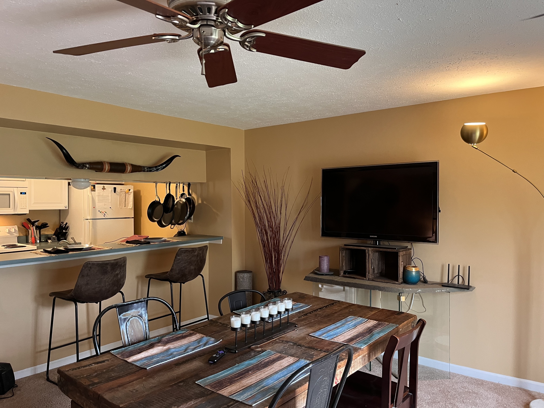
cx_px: 272
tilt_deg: -0.6
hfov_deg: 67.3
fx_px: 409
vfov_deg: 53.1
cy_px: 204
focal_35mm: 26
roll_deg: +0.3
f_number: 1.6
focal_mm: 5.1
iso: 320
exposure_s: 1/60
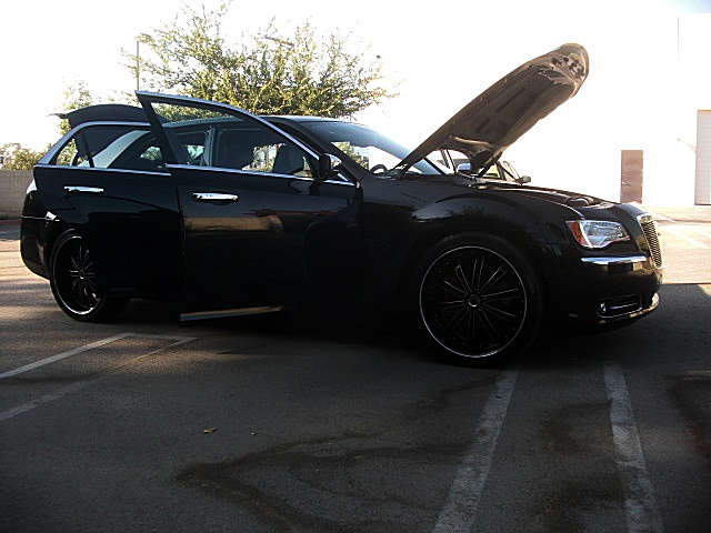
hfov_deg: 51.4
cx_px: 356
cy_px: 266
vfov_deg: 39.7
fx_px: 739
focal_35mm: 36
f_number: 2.8
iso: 50
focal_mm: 6.3
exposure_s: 1/160
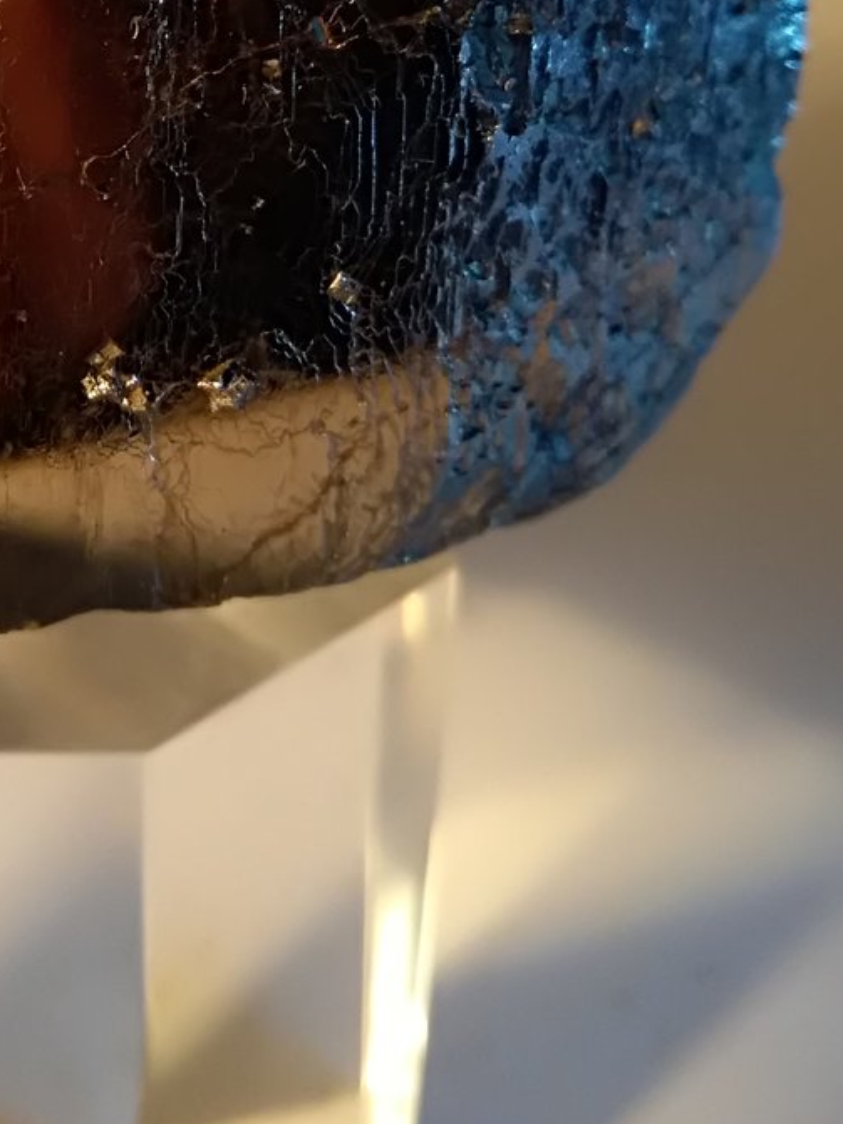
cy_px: -39
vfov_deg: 28.9
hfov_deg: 22.7
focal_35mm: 62
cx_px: 5
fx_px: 2014
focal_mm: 3.54
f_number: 2
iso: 342
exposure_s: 1/33.3
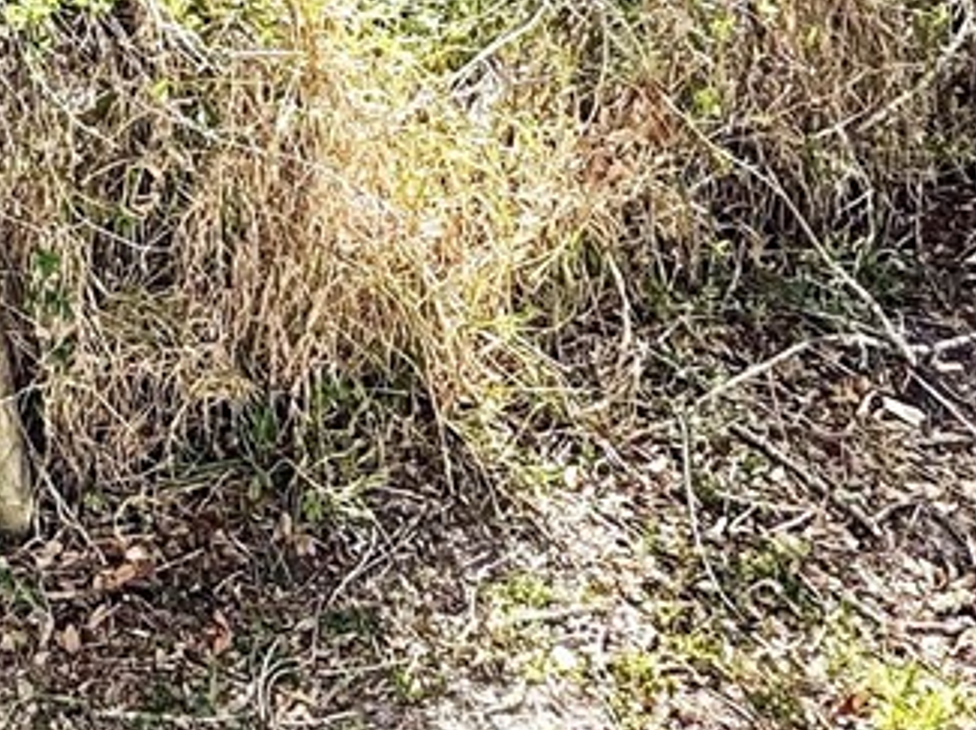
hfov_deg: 26.4
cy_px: -481
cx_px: -36
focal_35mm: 69
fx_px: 1943
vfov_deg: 18.0
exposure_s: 1/1078
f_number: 2.2
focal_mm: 2.22
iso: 50
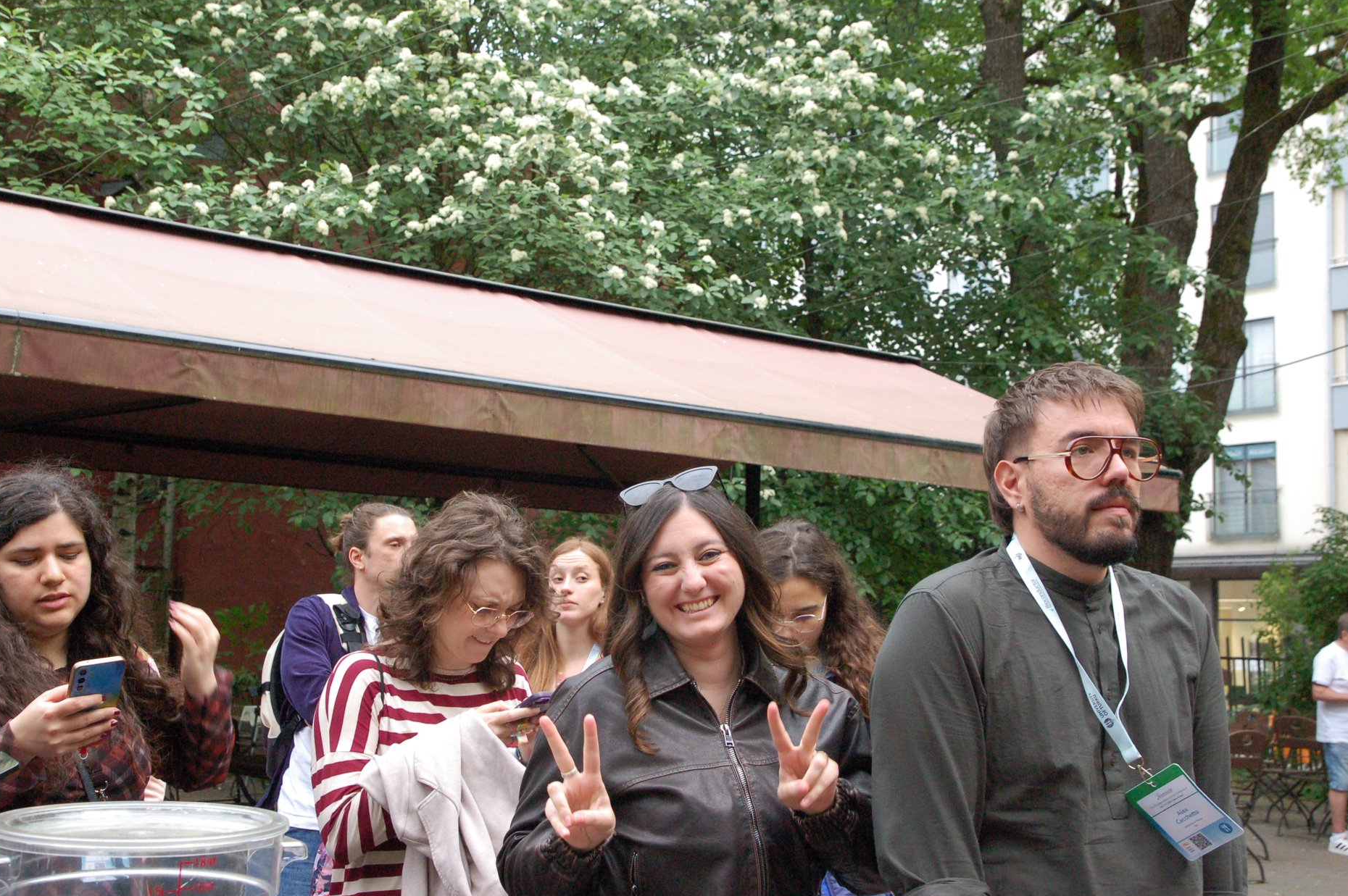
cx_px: 657
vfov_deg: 30.8
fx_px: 1629
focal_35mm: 44
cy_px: 456
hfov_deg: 45.0
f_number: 9
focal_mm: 27
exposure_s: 1/125
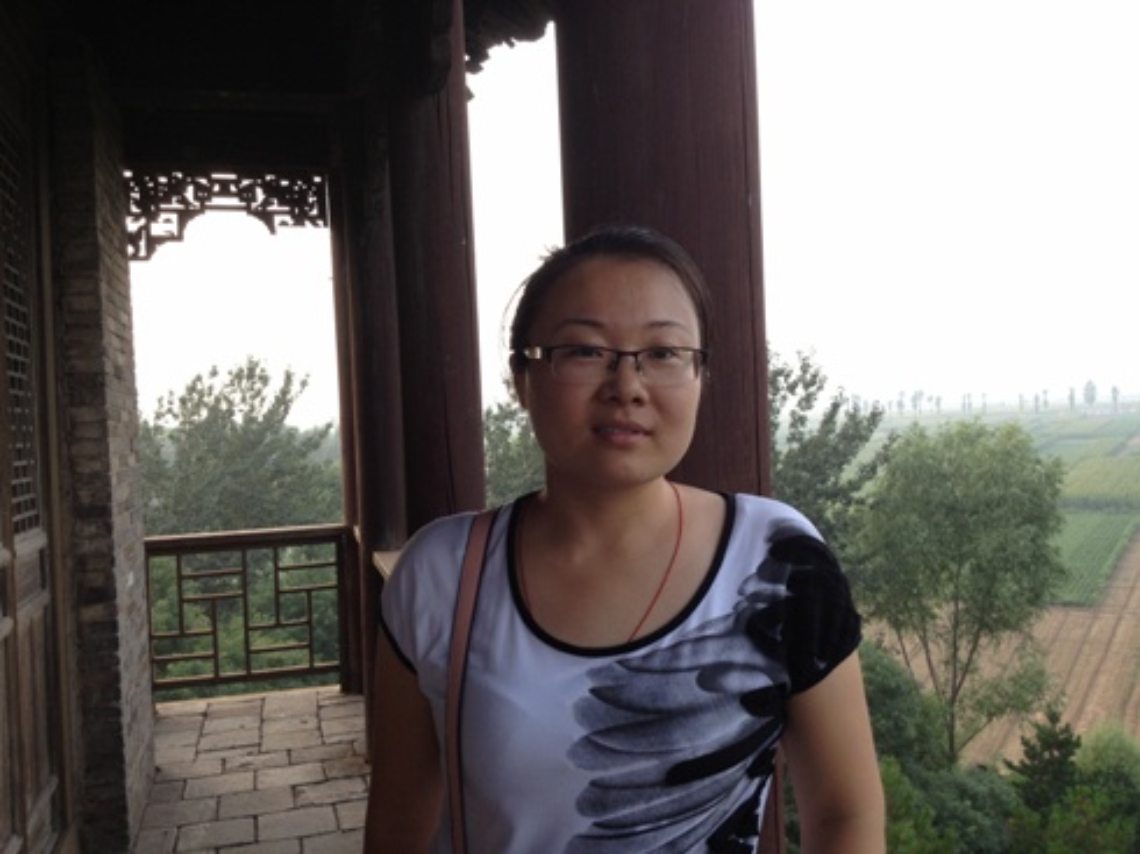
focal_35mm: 35
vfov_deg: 40.7
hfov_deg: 52.6
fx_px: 1152
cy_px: 427
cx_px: 570
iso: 50
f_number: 2.4
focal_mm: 4.28
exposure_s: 1/120
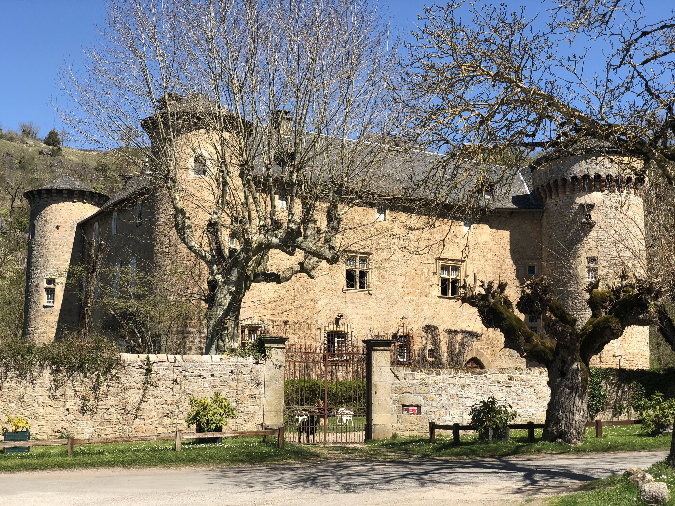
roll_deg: +0.0
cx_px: 338
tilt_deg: +9.5
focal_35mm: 52
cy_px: 253
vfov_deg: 28.0
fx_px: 1014
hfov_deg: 36.8
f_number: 2.4
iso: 16
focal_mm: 6
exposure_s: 1/906
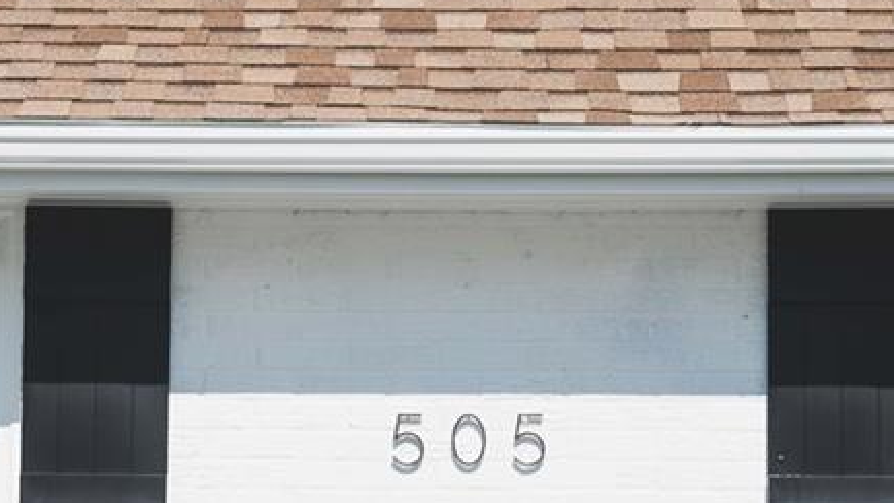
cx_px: 451
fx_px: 4101
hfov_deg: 12.4
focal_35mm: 173
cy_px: 375
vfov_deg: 7.0
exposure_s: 1/1600
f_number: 6.3
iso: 250
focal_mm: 70
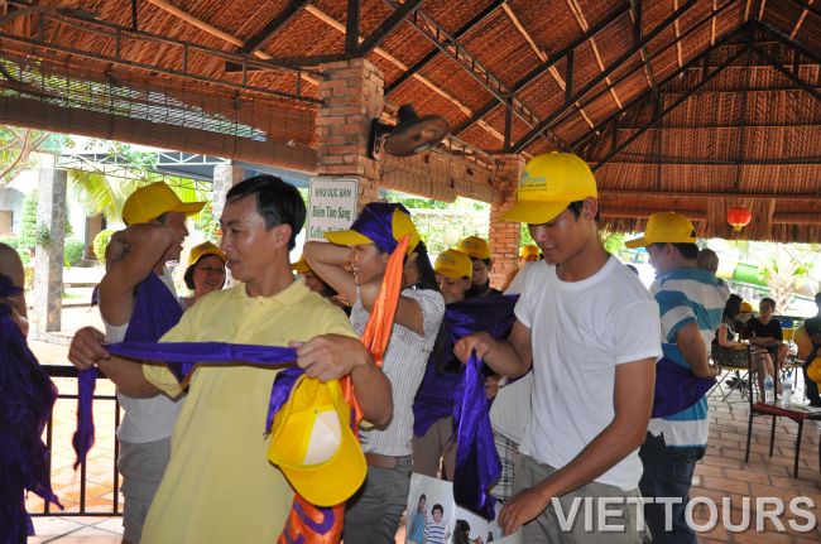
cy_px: 272
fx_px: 717
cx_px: 410
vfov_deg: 41.6
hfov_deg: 59.6
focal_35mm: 32
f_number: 3.8
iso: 800
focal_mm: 21
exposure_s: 1/100
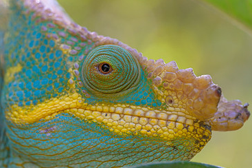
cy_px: 85
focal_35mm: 166
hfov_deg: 12.4
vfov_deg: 8.3
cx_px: 107
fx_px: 1161
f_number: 7.1
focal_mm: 105
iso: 500
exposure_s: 1/160
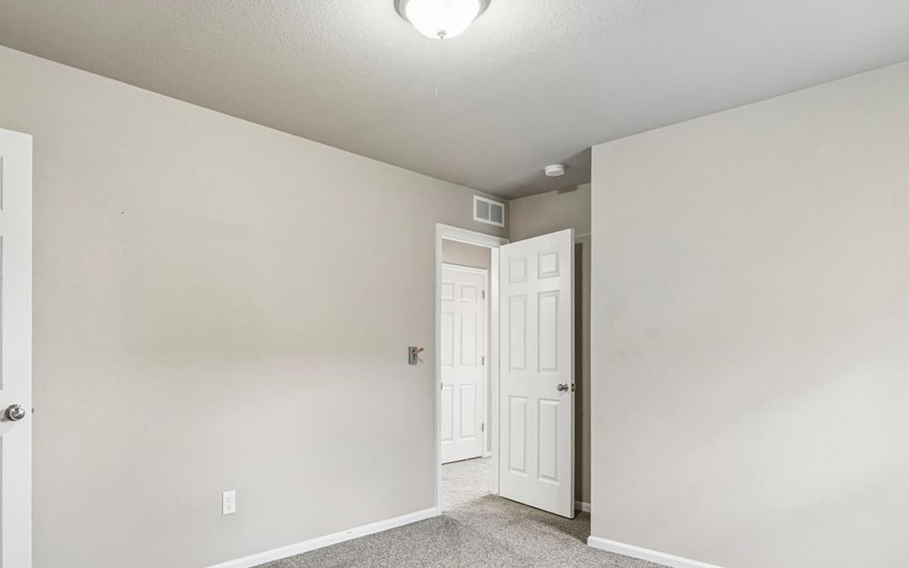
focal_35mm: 23
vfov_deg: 52.4
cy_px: 354
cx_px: 373
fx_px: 570
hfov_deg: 76.5
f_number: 8
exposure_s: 1/13
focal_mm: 10
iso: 800
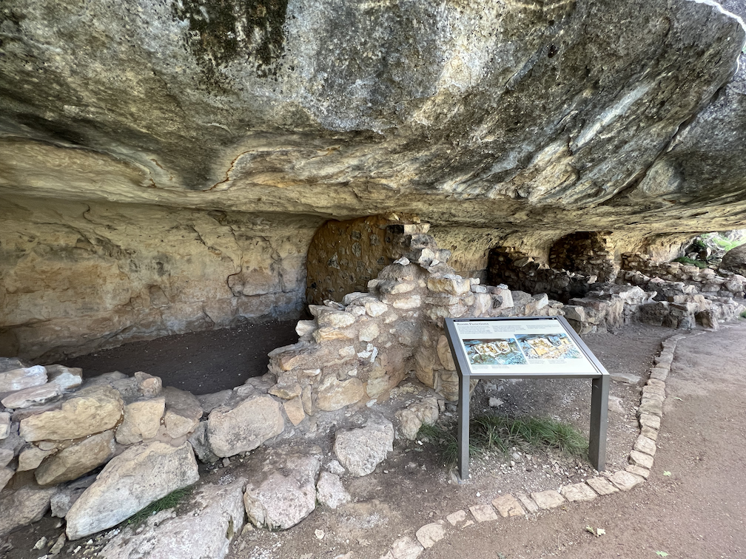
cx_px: 373
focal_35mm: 13
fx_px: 280
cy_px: 280
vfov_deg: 89.9
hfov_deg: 106.2
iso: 100
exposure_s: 1/99
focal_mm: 1.57
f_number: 1.8
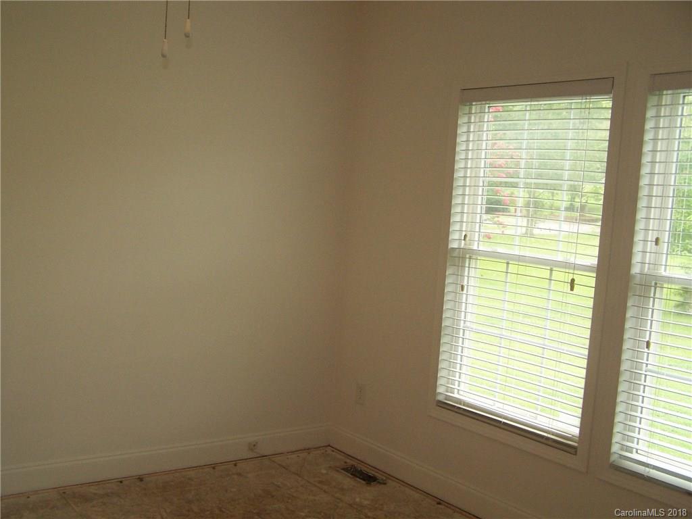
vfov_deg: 37.7
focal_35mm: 38
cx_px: 346
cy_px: 260
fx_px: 760
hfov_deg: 49.0
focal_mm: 6.3
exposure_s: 1/60
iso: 140
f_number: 2.8
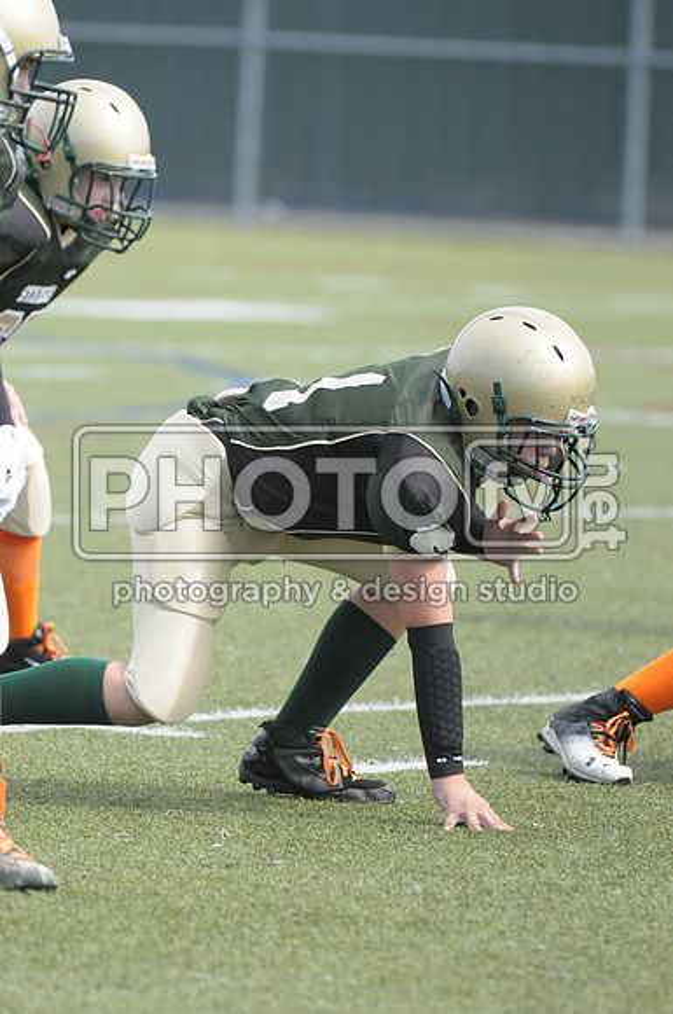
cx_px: 336
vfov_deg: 5.3
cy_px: 507
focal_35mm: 390
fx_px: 10968
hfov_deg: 3.5
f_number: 4
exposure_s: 1/4000
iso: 1600
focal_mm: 260
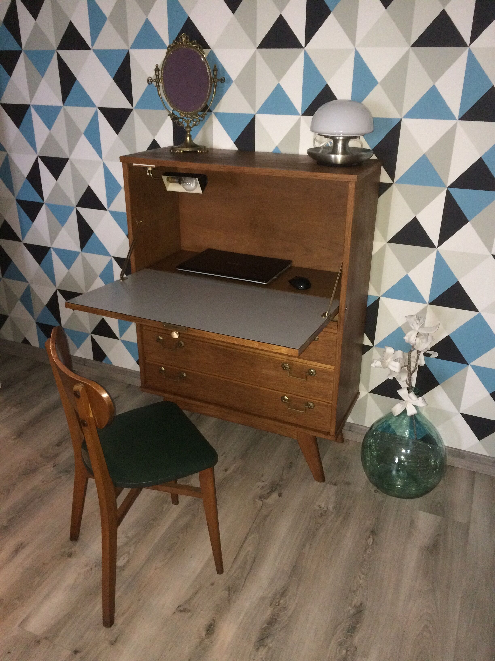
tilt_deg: -28.1
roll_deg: -0.1
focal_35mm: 29
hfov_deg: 48.2
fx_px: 553
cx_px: 248
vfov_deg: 61.7
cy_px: 330
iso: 320
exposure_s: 1/17
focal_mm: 4.15
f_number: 2.2
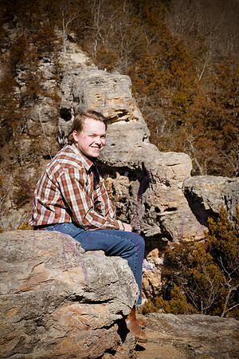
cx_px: 120
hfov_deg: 12.2
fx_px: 1115
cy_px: 180
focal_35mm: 112
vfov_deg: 18.3
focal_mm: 112
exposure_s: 1/1000
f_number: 18
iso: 800
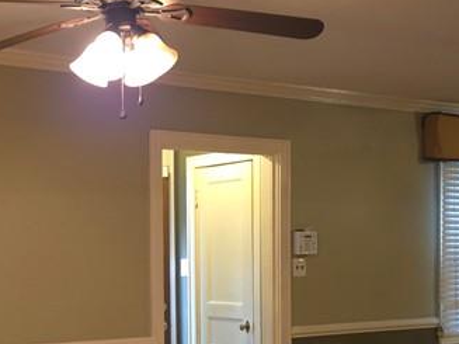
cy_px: 300
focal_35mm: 72
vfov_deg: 20.1
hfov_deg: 26.8
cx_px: 128
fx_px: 954
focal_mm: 5.4
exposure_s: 1/24
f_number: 1.8
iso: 320
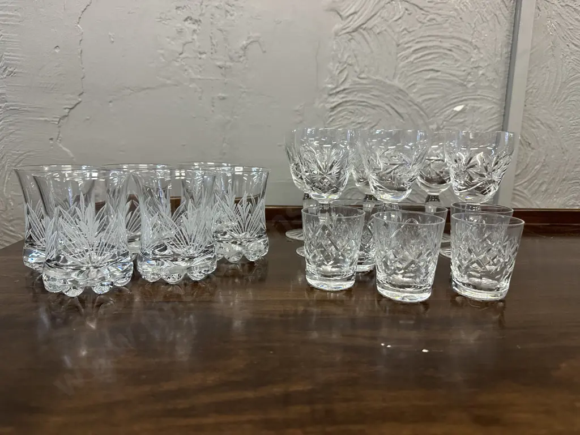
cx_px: 290
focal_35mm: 24
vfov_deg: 56.8
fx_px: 402
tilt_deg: -9.5
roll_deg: -0.7
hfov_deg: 71.6
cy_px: 218
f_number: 1.78
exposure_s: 1/100
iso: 200
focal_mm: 6.86
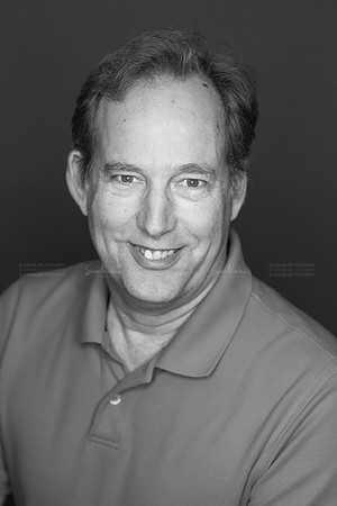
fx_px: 1193
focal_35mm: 85
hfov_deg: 16.1
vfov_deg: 23.9
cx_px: 168
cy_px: 253
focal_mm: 85
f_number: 3.5
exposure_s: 1/400
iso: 2000
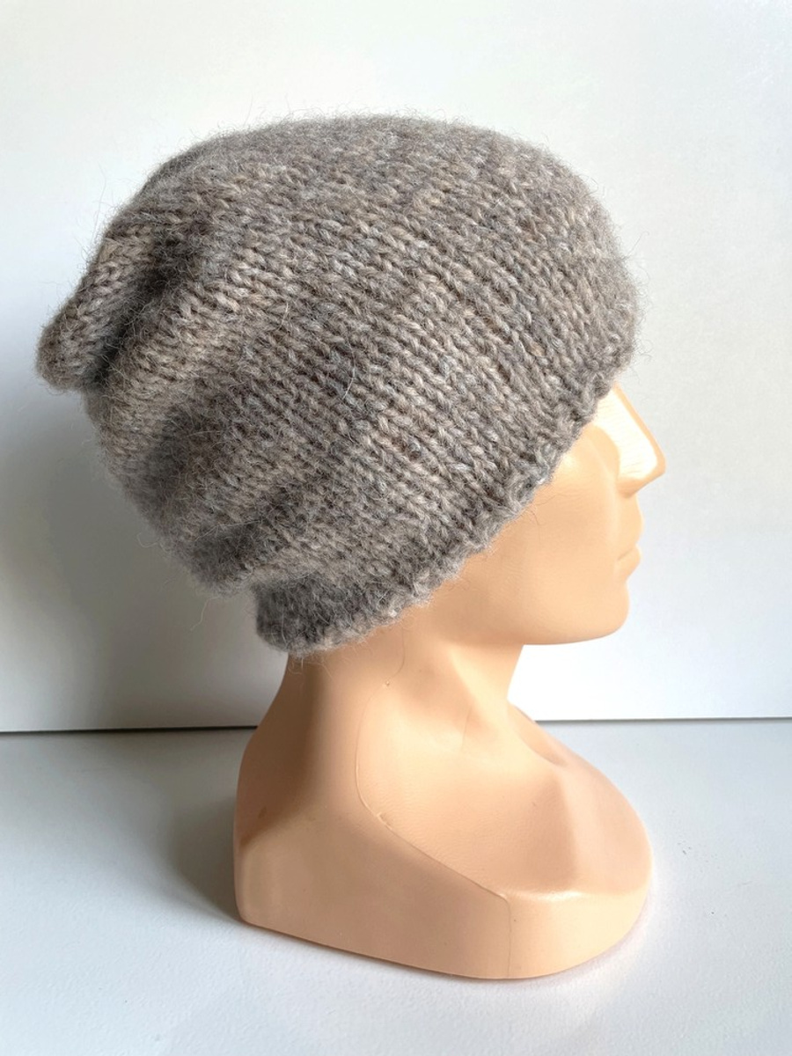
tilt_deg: -11.3
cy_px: 528
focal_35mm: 26
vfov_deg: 67.3
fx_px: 793
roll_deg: +0.3
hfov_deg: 53.1
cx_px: 396
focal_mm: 4.2
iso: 64
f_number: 1.6
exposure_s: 1/121
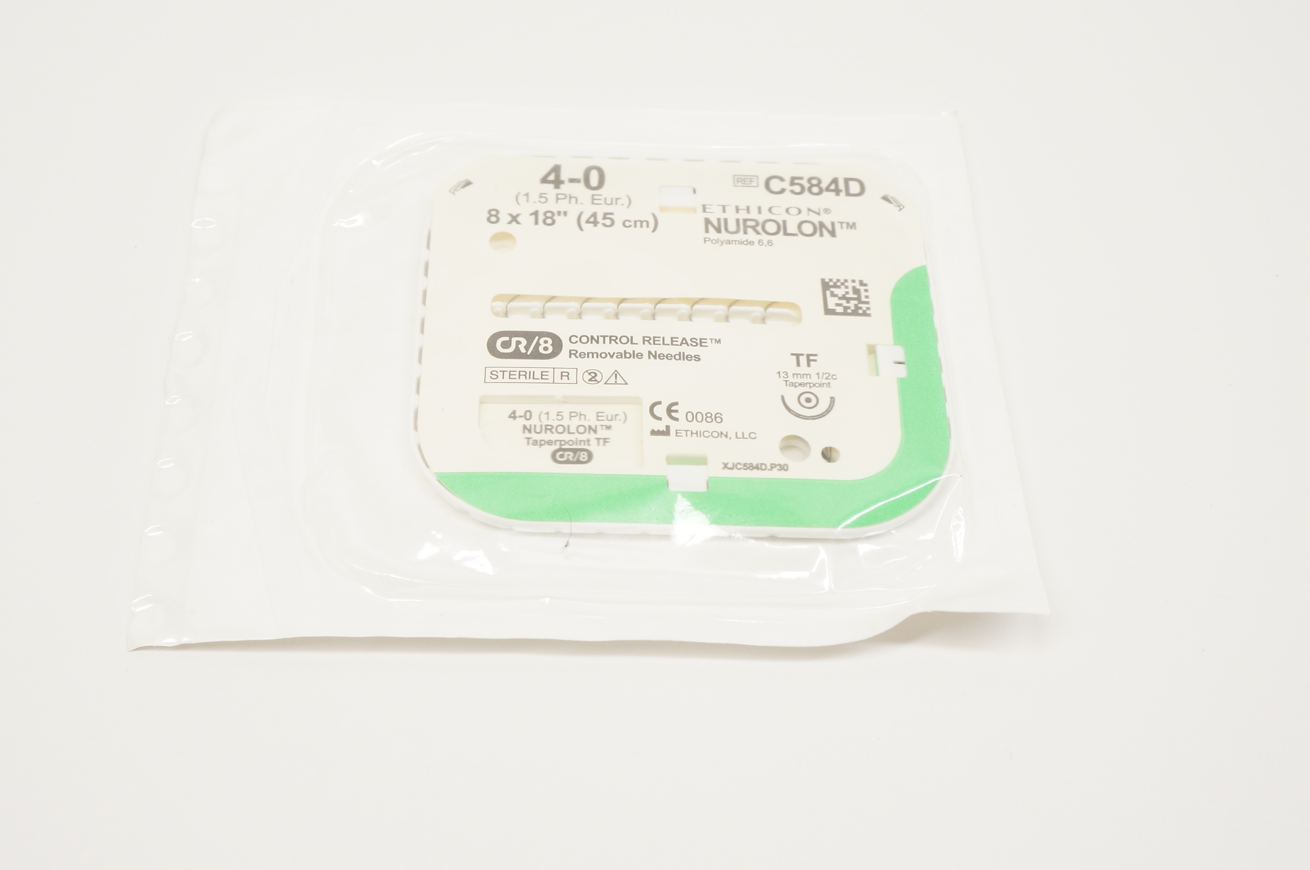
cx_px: 607
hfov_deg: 43.0
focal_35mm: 46
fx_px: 1660
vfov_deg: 29.4
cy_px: 380
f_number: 6.3
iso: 400
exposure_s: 1/60
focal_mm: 23
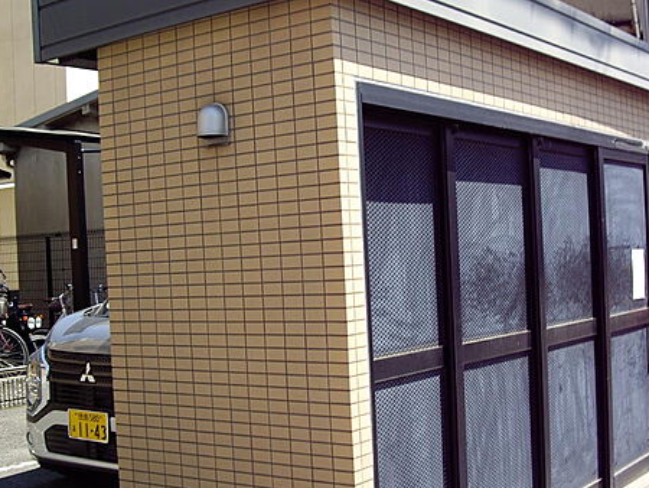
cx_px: 398
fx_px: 1013
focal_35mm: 54
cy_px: 289
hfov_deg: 35.4
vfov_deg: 27.0
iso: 64
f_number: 8
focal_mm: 7.9
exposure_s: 1/60
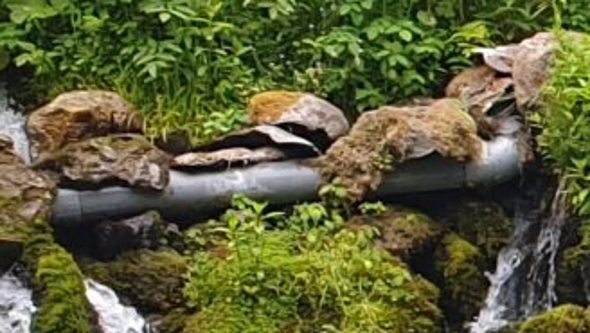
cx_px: 2069
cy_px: 517
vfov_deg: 5.5
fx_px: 3460
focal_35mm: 221
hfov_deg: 7.7
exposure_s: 1/144
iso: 50
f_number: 2.4
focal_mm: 4.3
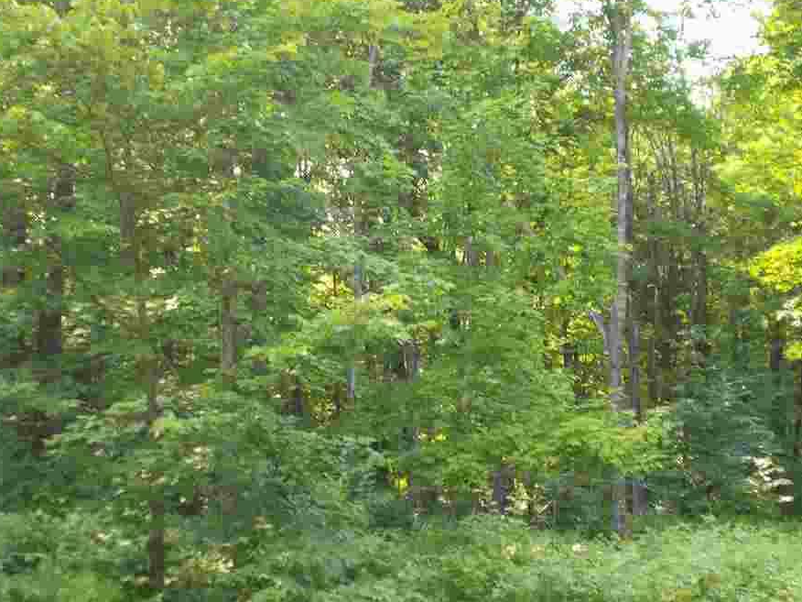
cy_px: 324
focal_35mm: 57
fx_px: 1321
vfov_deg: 25.7
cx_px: 413
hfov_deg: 33.8
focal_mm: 6.9
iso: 80
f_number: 3.9
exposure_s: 1/40
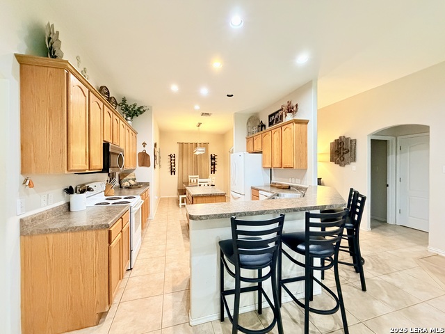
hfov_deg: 102.1
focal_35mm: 14
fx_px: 180
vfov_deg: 85.7
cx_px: 222
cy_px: 167
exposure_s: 1/60
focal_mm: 2.22
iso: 800
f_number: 2.2
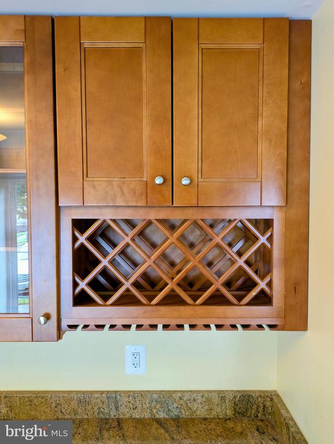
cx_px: 167
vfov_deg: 69.4
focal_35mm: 25
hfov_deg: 54.9
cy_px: 222
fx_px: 321
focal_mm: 5.43
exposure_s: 1/30
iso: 256
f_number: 1.89
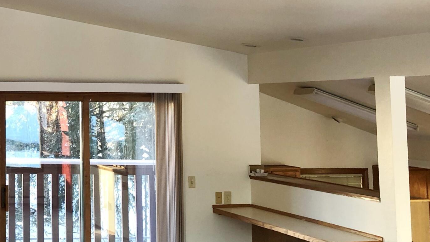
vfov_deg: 17.8
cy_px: 36
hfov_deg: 29.0
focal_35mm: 67
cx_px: -18
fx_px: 764
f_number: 1.8
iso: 25
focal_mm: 3.99
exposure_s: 1/40
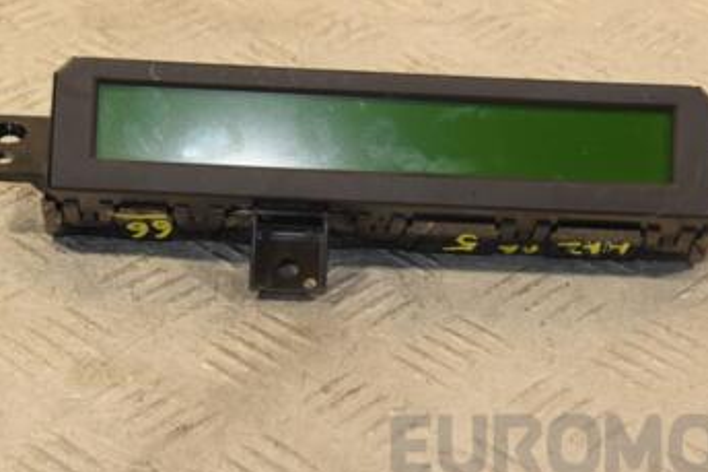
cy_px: 171
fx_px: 2162
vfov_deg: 12.4
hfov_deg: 18.6
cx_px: 352
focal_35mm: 110
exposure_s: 1/200
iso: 800
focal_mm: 42
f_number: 6.3
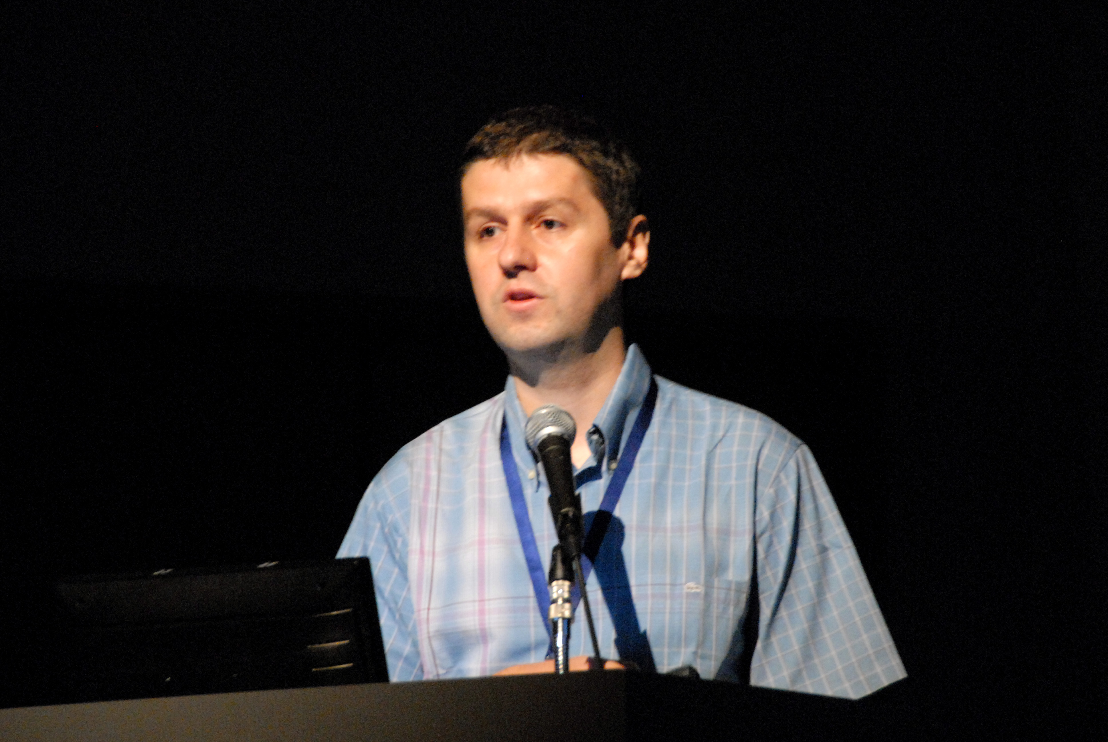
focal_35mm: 300
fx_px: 9245
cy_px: 371
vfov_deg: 4.6
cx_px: 554
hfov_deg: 6.9
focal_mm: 200
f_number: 6.3
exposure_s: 1/30
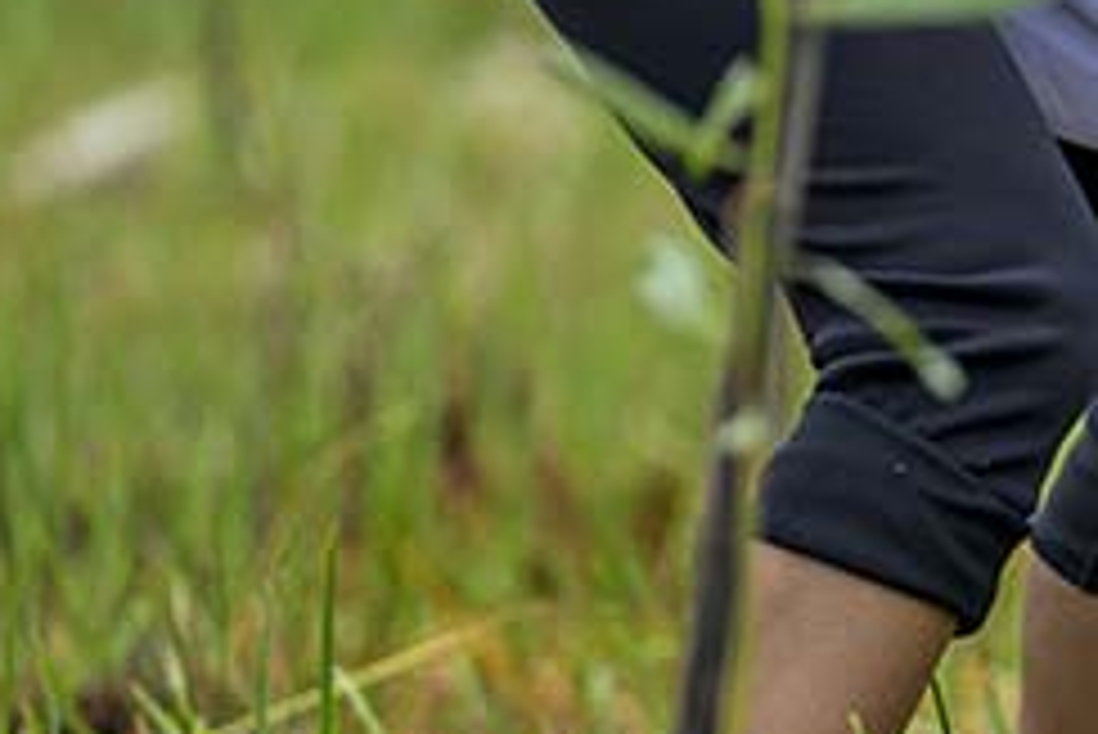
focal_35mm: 787
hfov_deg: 2.6
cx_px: 1638
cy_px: 225
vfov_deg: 1.7
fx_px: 24017
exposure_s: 1/1600
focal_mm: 200
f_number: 2.8
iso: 100
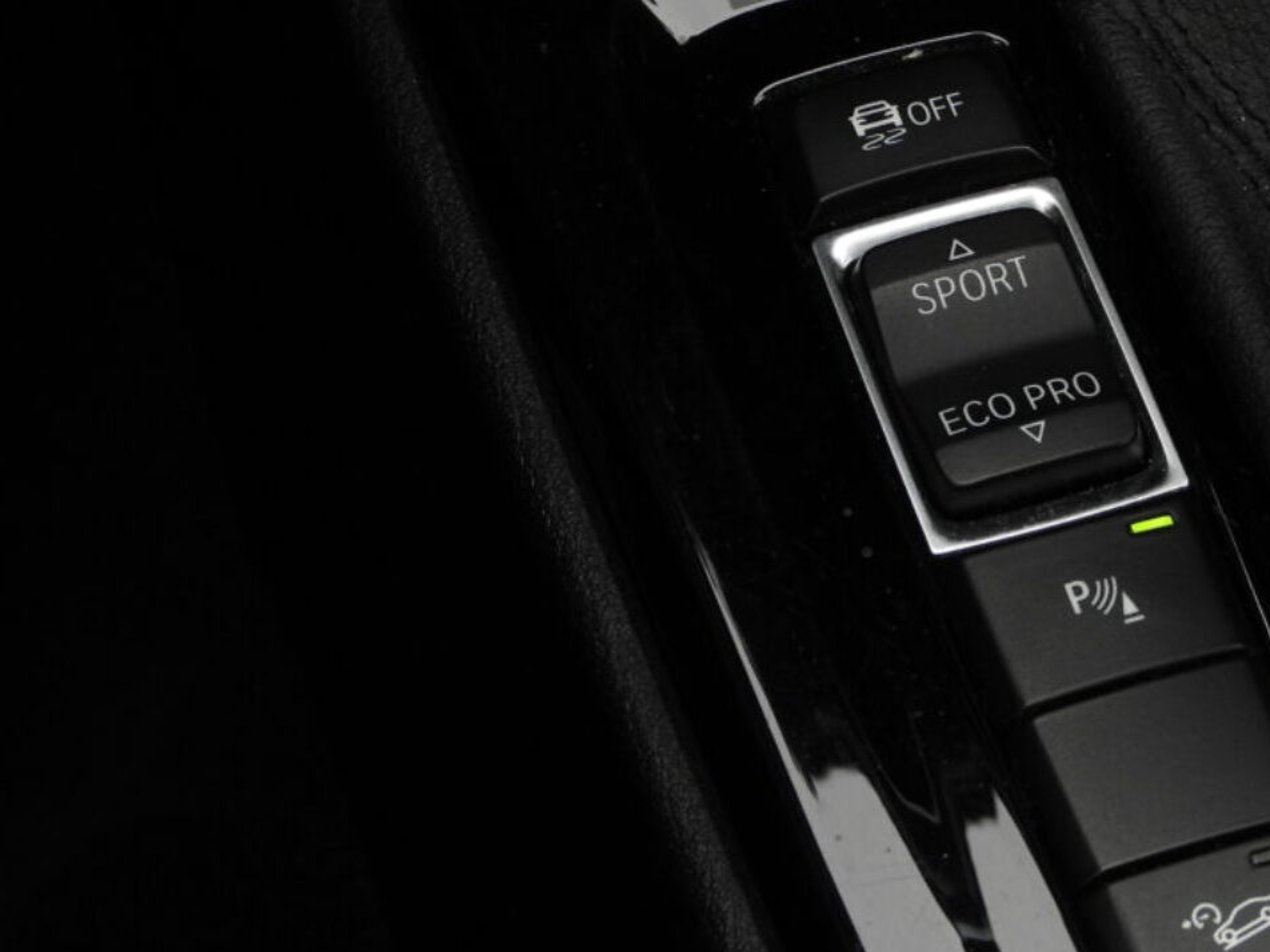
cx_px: 1033
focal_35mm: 143
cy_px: 513
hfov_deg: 13.7
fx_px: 5246
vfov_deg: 10.4
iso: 100
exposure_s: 1/125
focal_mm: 15.3
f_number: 3.5
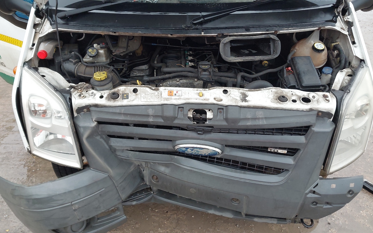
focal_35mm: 29
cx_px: 186
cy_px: 102
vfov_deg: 43.1
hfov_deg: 64.6
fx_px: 295
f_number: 1.8
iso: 61
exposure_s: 1/50
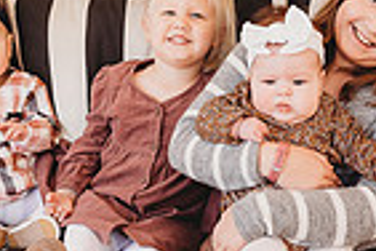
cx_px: 107
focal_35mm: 99
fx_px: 1034
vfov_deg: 13.8
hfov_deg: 20.5
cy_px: 175
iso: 400
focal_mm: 24
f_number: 4.5
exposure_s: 1/100
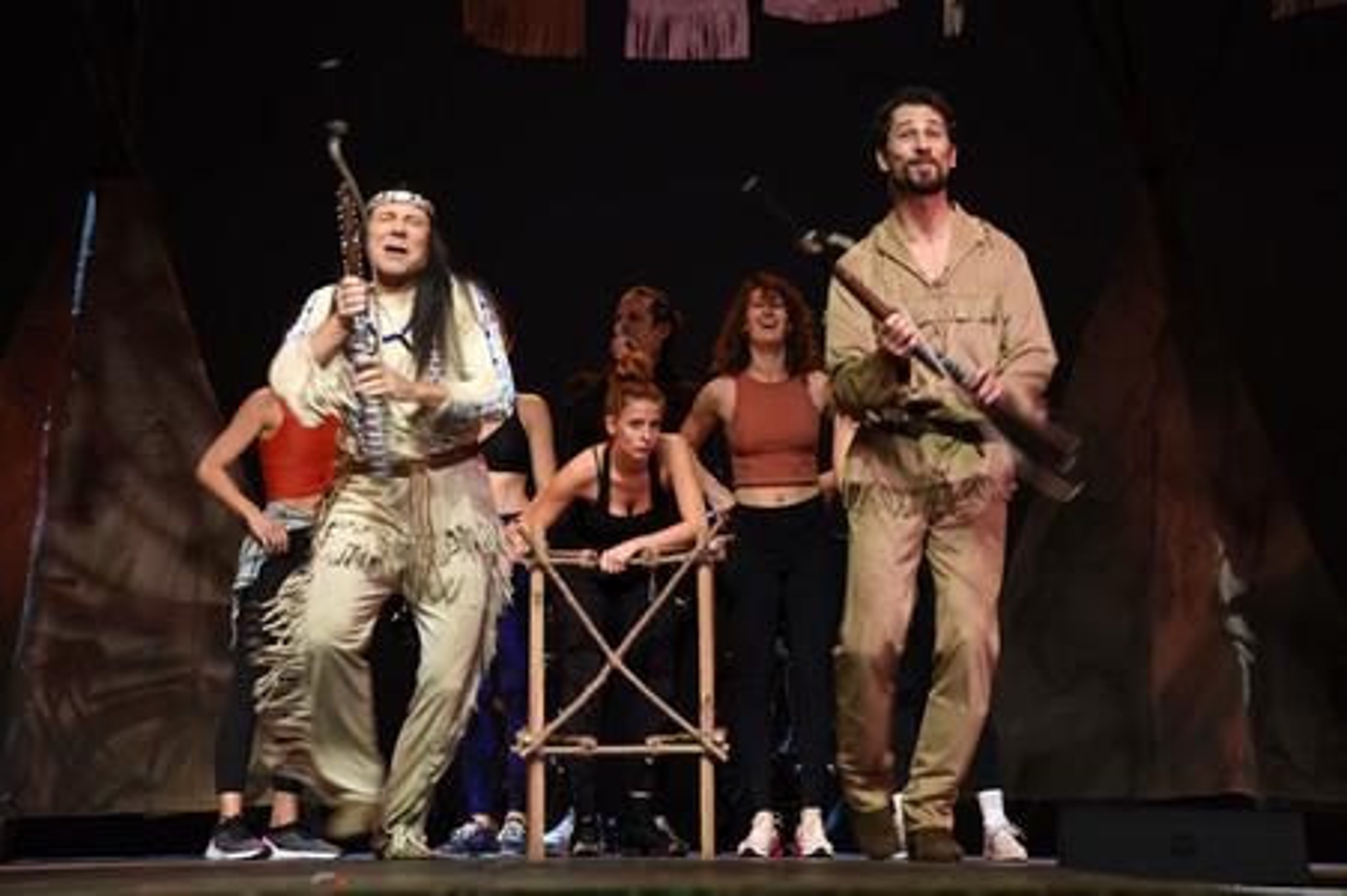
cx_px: 674
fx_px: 3440
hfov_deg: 22.2
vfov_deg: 14.8
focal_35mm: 92
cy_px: 448
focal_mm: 92
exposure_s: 1/60
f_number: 6.3
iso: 800
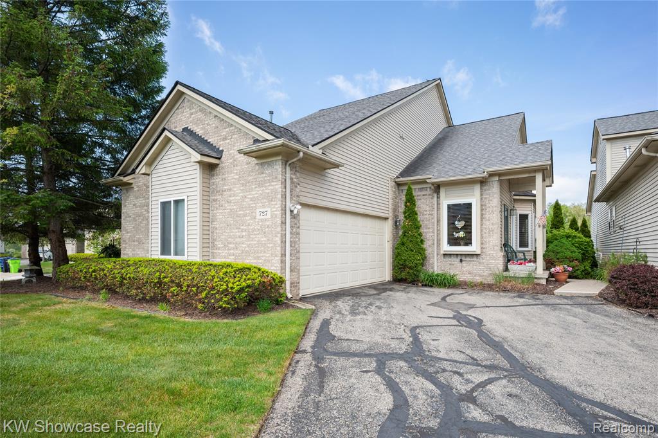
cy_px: 219
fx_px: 329
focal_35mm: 18
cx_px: 329
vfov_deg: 67.3
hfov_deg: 90.0
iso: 100
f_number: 11
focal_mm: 18
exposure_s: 1/30
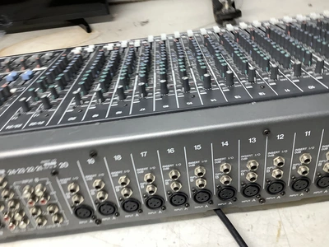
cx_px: 164
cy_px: 124
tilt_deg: -43.4
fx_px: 295
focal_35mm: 31
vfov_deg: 45.4
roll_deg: +14.4
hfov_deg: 58.4
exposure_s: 1/60
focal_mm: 3.3
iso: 80
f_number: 2.4
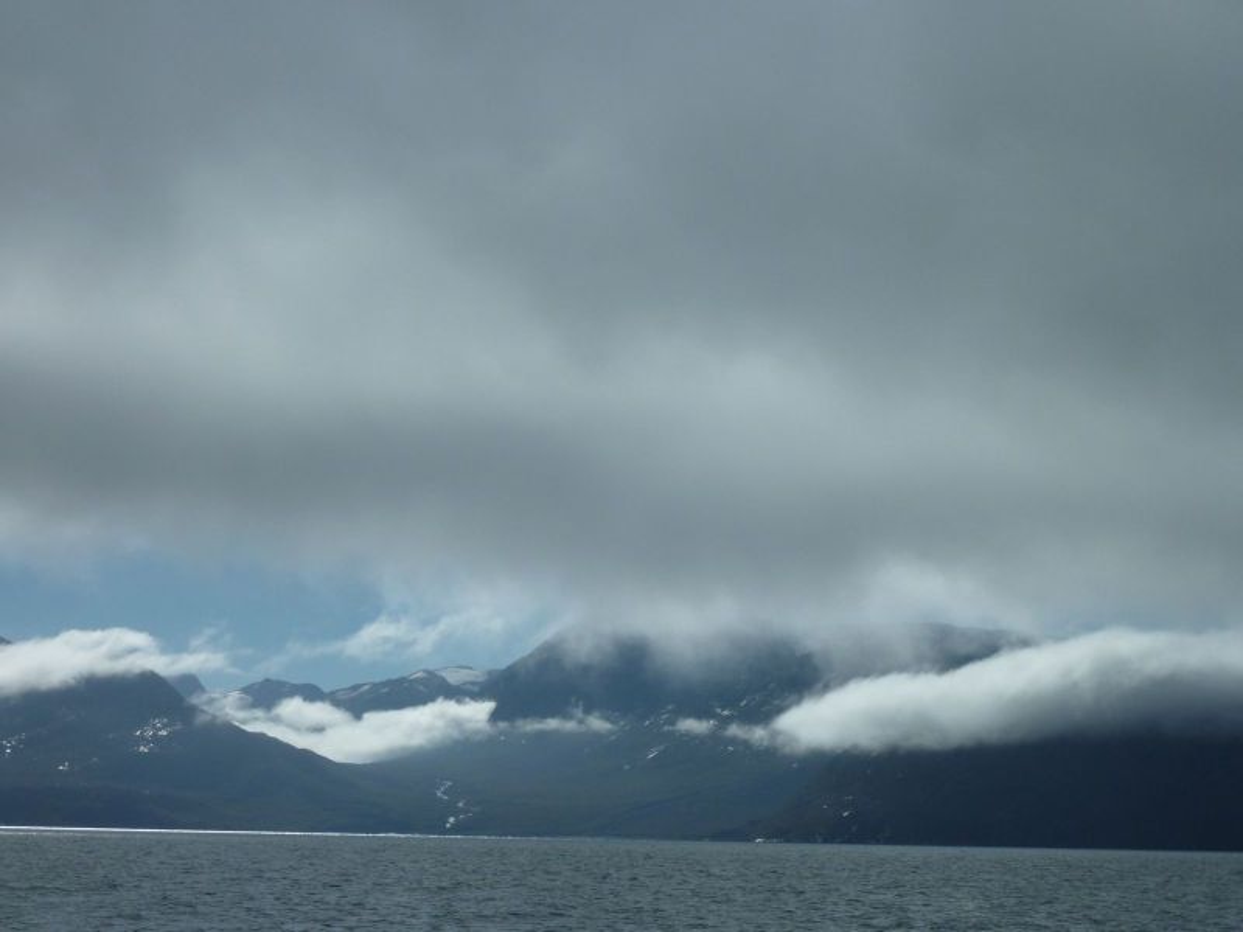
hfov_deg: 30.7
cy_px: 466
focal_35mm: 63
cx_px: 622
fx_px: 2262
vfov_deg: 23.3
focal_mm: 10.3
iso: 80
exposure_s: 1/1300
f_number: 6.3
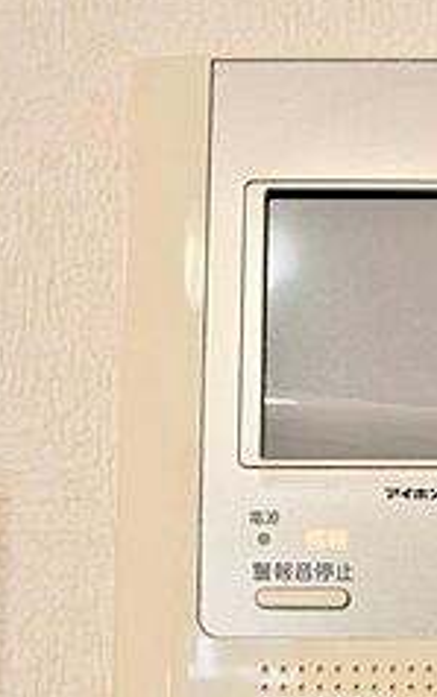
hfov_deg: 17.2
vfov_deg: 27.1
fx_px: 1408
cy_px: 589
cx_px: 441
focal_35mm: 74
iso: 100
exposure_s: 1/50
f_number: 5.6
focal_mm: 24
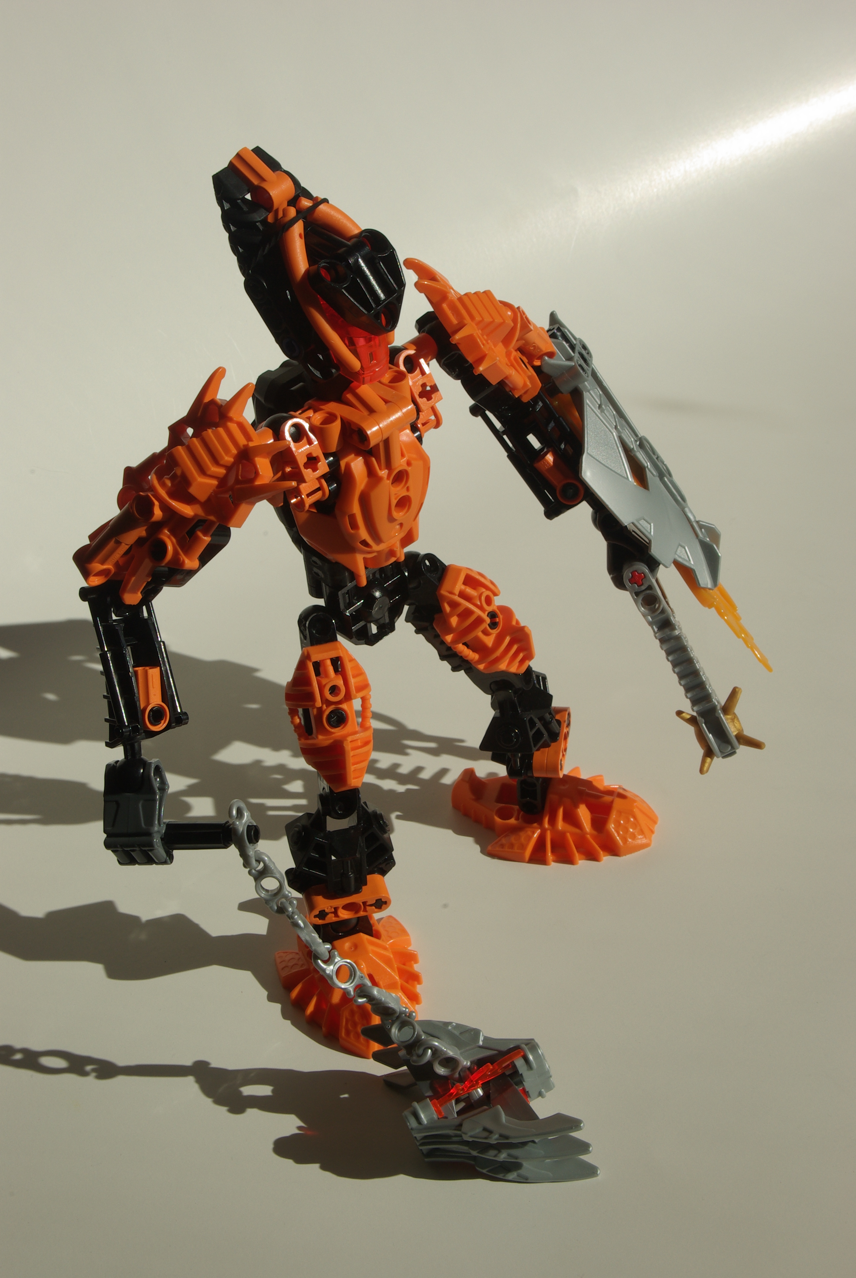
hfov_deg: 20.2
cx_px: 428
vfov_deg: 29.8
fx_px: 2400
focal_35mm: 68
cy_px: 639
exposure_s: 1/60
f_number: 22
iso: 100
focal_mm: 45
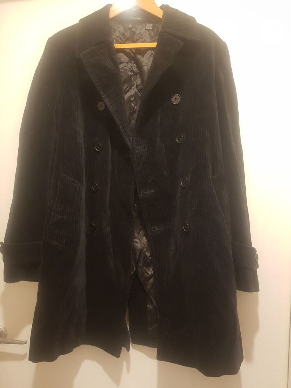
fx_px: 291
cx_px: 146
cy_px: 194
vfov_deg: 67.3
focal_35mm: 26
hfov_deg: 53.1
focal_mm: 4.2
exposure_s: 1/20
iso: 200
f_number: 1.7
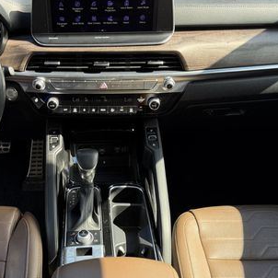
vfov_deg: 37.5
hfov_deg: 37.1
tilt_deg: -38.0
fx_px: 409
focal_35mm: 45
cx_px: 92
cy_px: 160
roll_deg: +2.5
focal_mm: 6.76
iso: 80
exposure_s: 1/312
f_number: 1.78
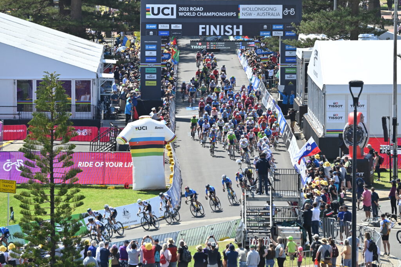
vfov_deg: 5.5
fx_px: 2785
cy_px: 134
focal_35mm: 250
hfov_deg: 8.2
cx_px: 200
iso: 640
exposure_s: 1/1600
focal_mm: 250
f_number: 8
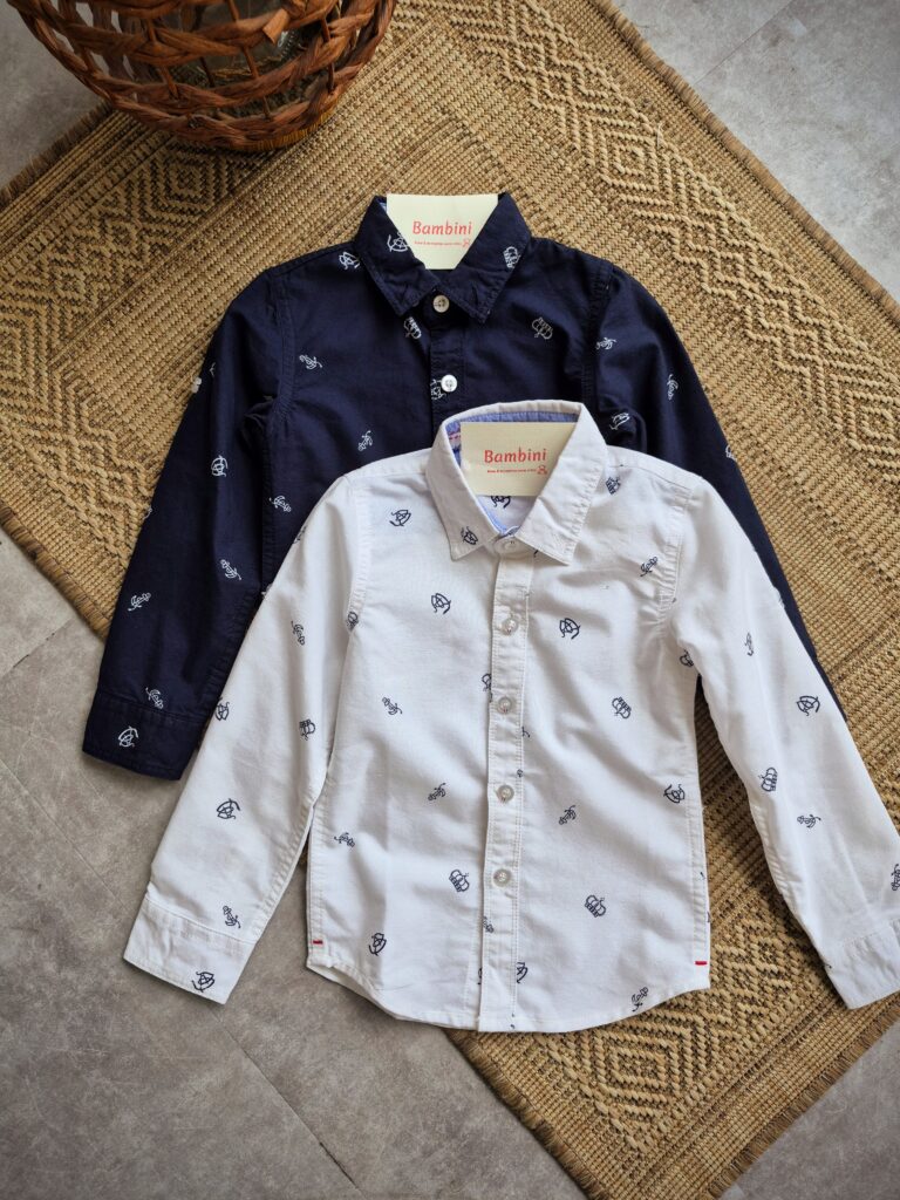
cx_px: 450
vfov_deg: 73.9
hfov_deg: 58.9
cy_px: 600
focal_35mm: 23
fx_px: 797
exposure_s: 1/245
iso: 25
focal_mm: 5.4
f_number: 1.8
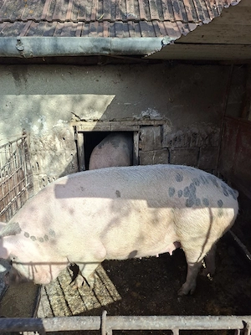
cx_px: 126
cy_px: 168
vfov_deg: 73.9
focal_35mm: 23
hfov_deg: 58.9
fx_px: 222
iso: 40
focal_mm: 5.54
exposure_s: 1/1429
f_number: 1.8
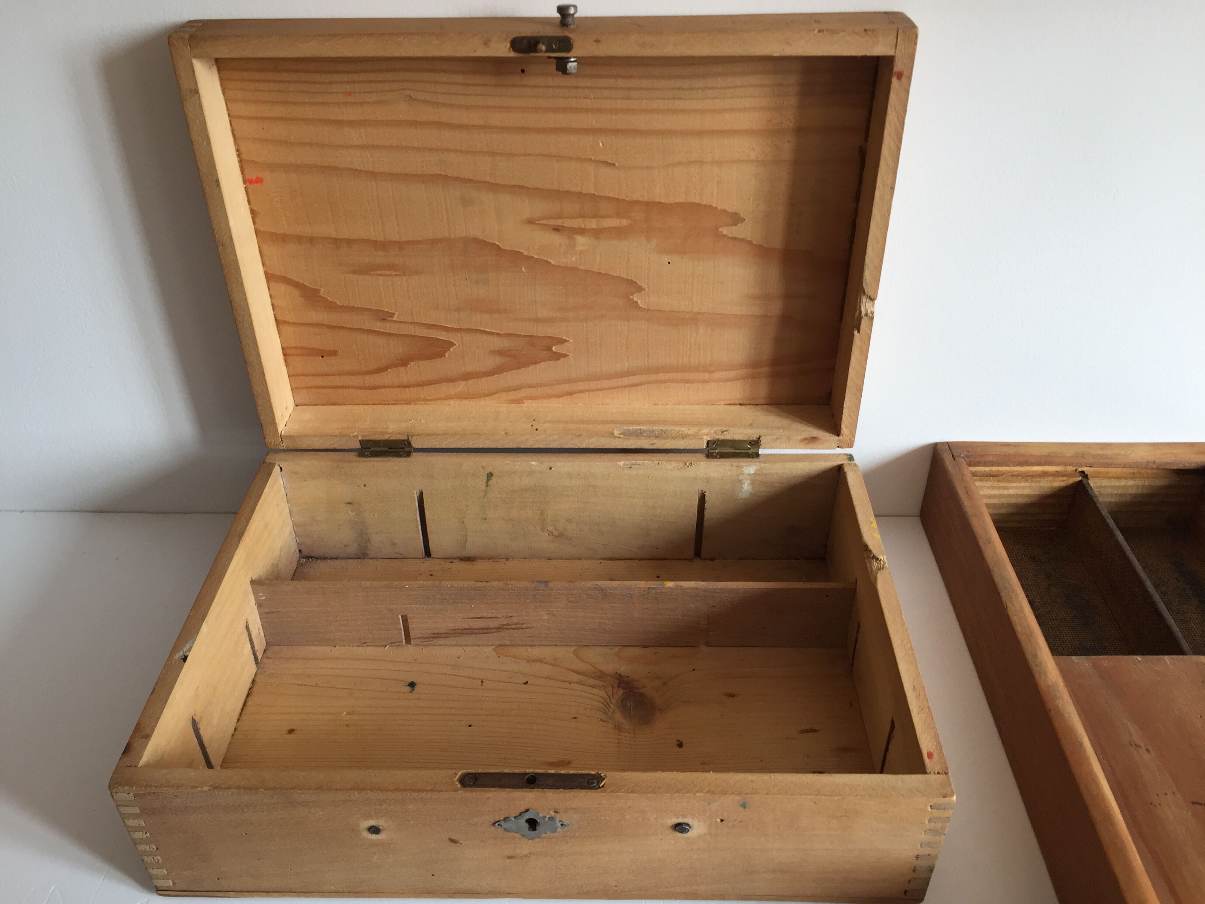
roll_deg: +1.3
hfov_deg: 61.7
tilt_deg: -37.0
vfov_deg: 48.2
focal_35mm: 29
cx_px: 602
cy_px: 452
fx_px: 1010
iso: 50
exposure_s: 1/100
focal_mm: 4.15
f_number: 2.2
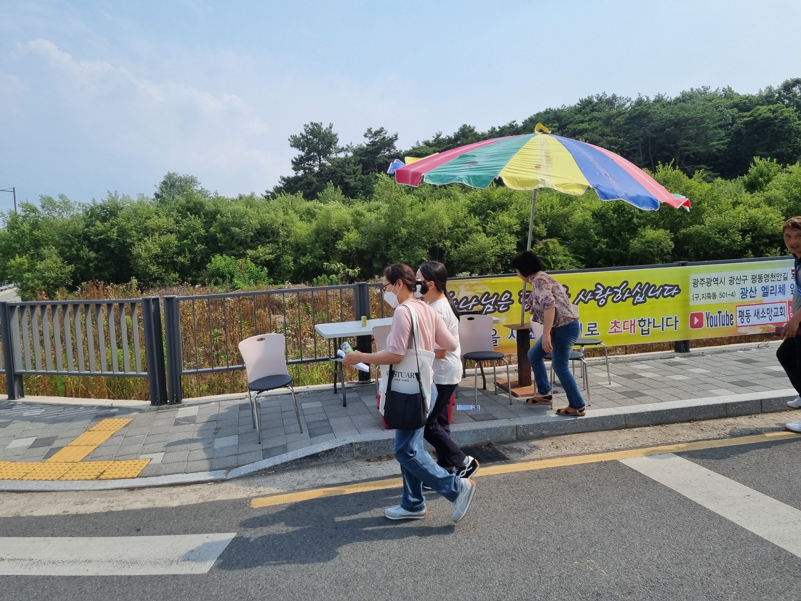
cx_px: 400
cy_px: 300
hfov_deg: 67.3
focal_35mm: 26
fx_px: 602
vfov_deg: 53.1
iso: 50
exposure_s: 1/3288
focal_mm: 5.4
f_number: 1.8
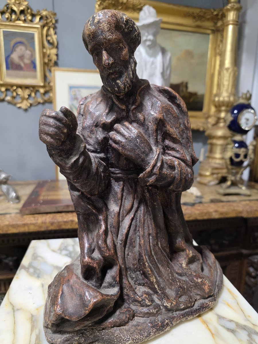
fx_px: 229
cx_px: 129
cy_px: 172
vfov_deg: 73.9
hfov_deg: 58.9
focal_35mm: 23
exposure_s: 1/100
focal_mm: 6.3
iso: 320
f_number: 1.7
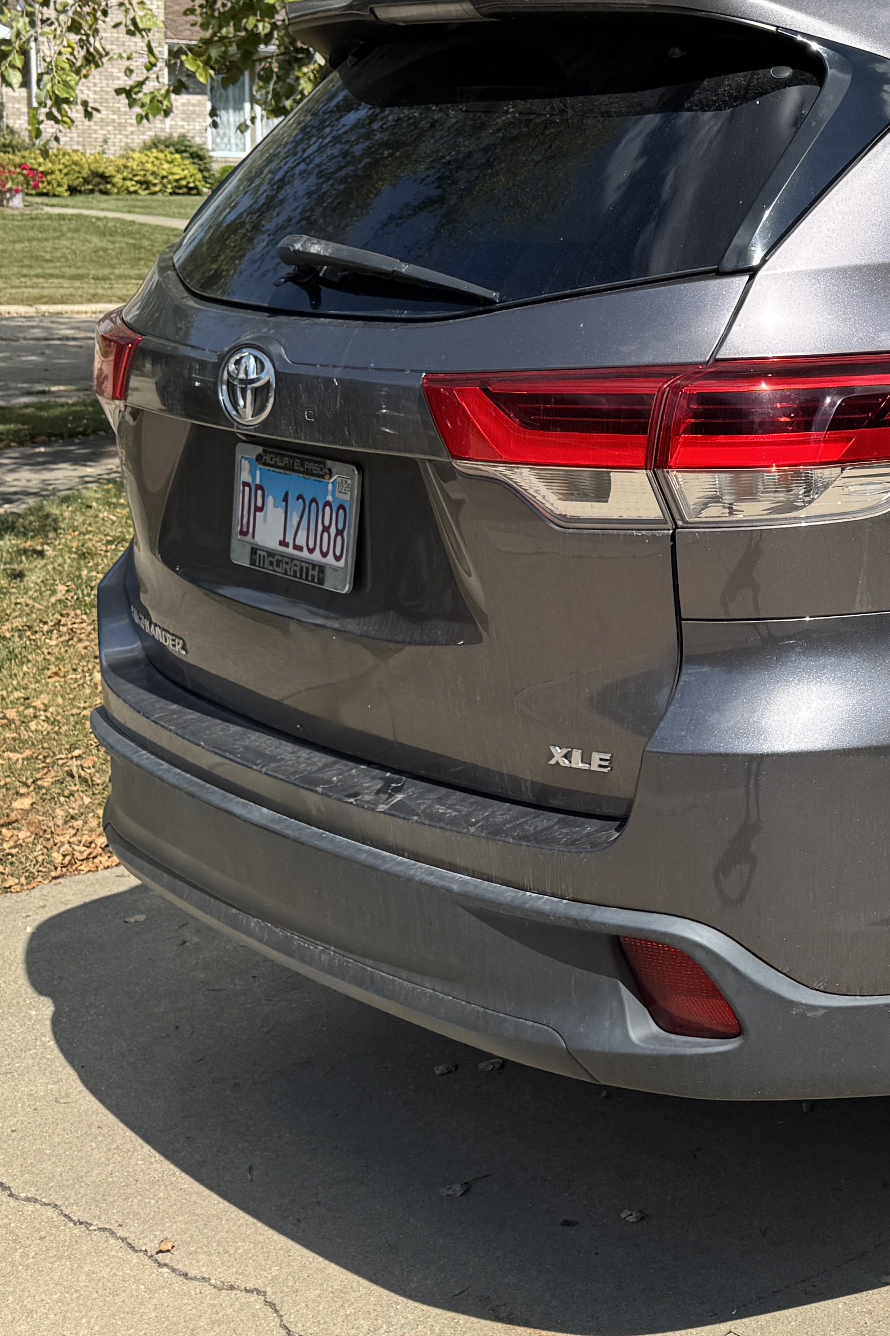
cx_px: 1211
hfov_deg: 20.4
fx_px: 2225
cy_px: 404
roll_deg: -2.1
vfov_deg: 33.0
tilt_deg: -6.6
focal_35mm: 60
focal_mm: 6.76
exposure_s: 1/3413
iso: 80
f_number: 1.78
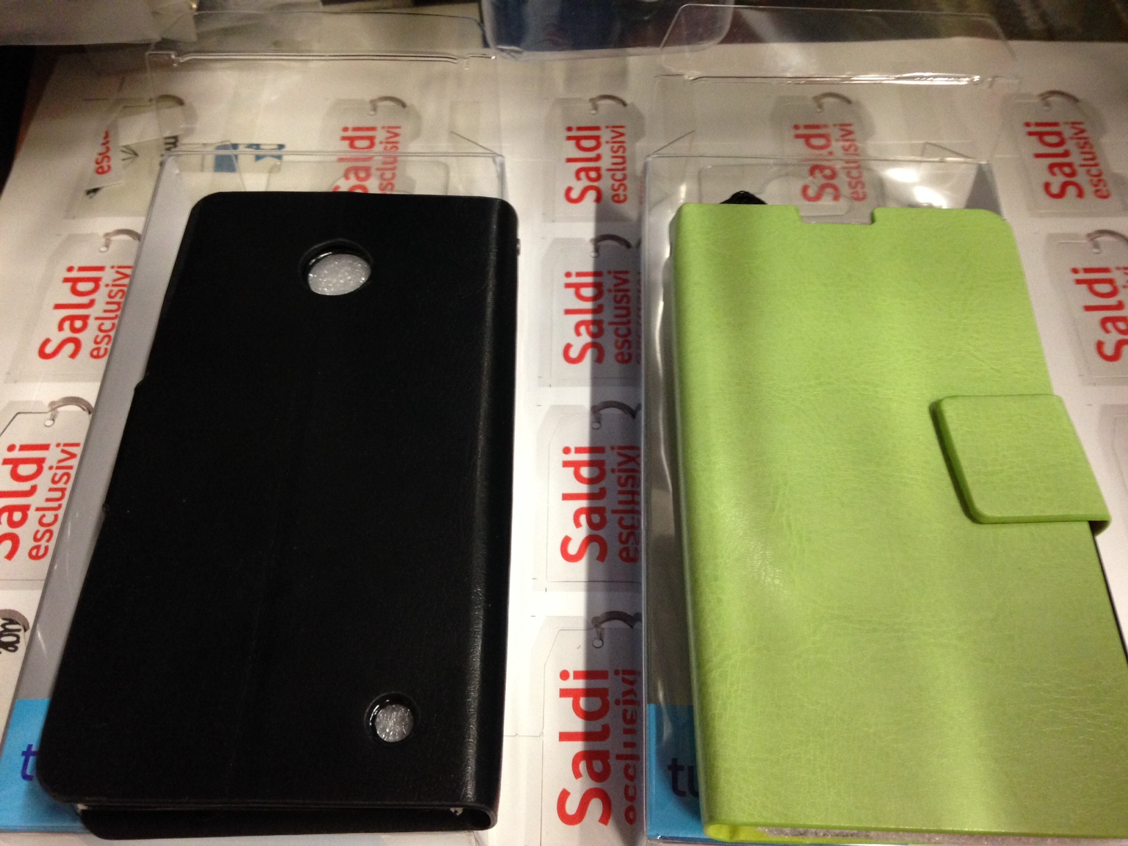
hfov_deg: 55.4
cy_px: 423
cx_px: 564
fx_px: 1075
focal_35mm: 33
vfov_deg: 42.9
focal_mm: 4.12
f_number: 2.4
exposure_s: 1/20
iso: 320
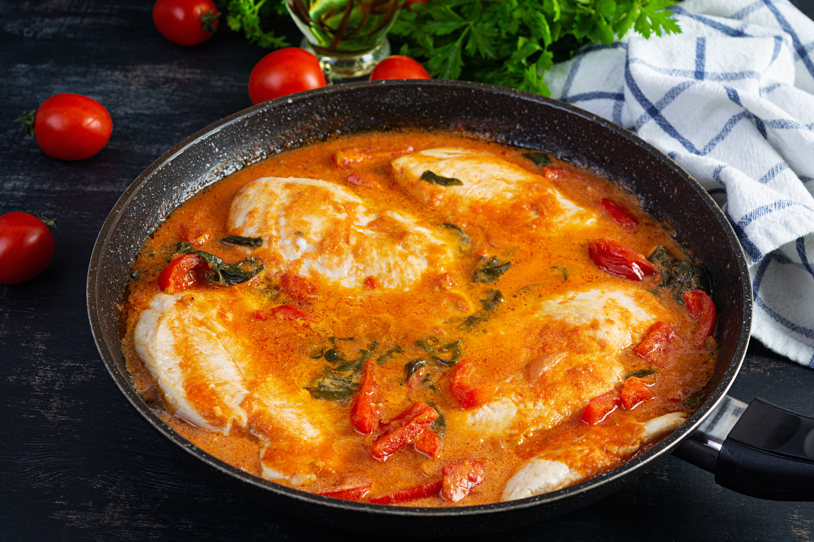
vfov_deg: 17.1
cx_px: 414
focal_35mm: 80
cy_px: 277
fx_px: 1809
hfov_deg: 25.4
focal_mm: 52
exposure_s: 1/100
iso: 100
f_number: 7.1
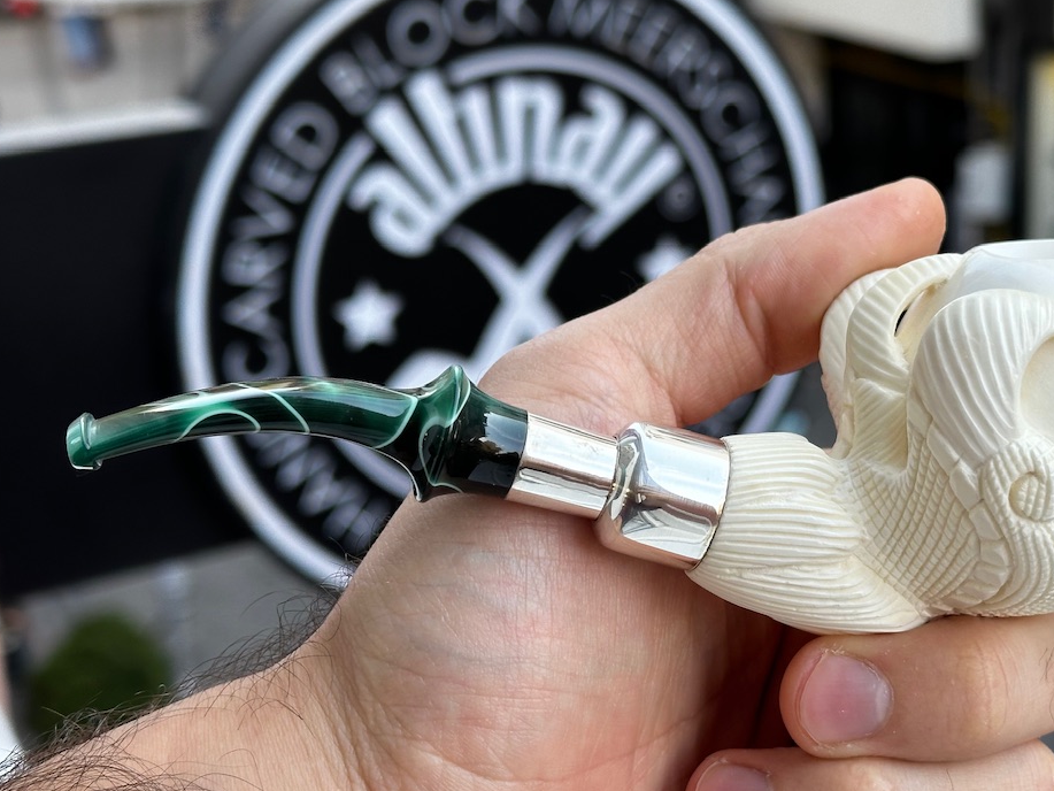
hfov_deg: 28.8
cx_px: 663
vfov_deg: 21.9
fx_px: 2040
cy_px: 381
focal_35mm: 67
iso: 50
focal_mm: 6.86
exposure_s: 1/152
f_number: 1.78
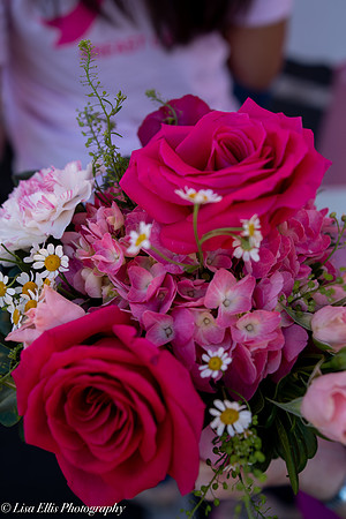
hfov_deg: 31.9
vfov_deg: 46.4
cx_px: 173
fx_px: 605
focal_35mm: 42
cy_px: 260
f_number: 3.5
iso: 200
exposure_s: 1/320
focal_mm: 35
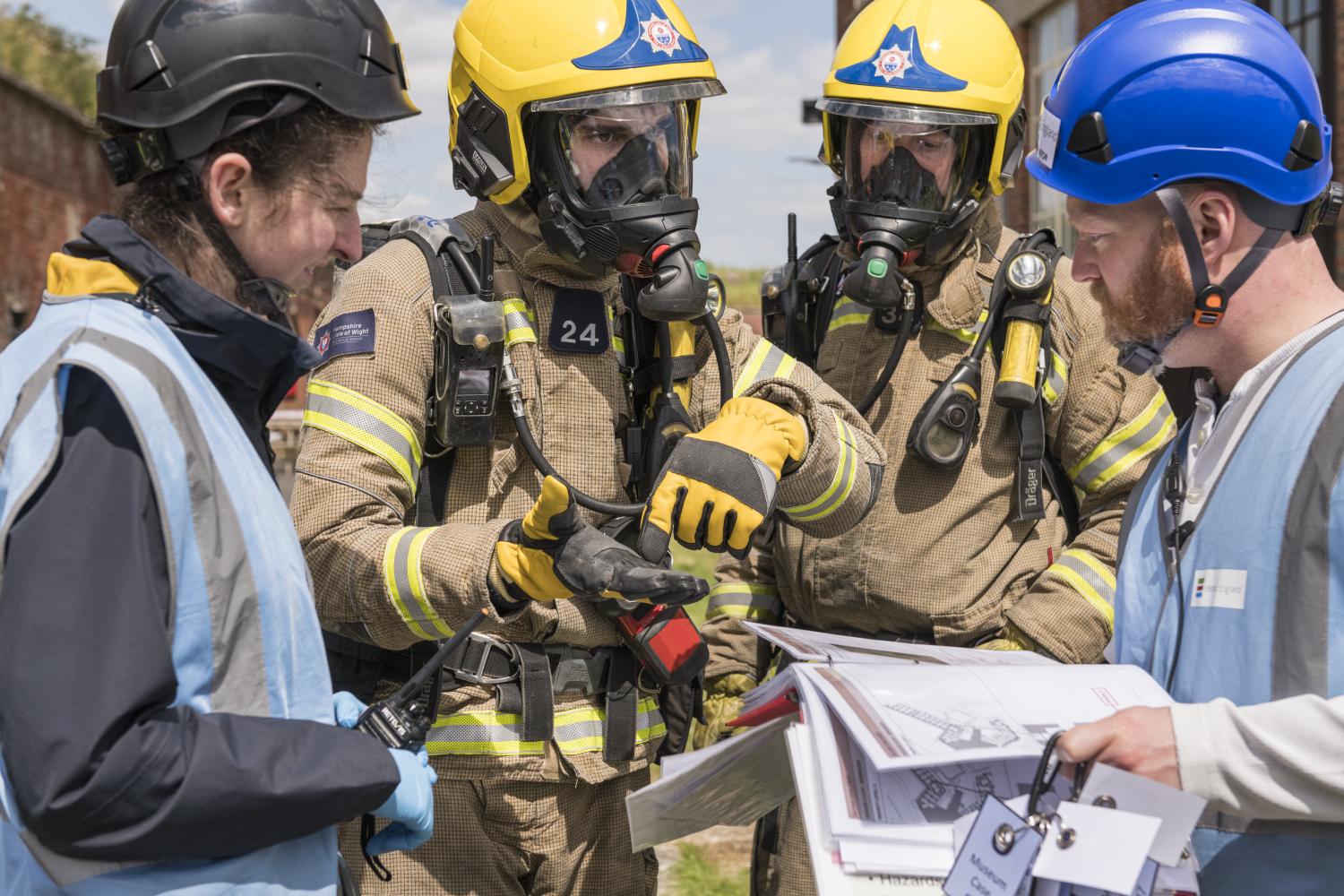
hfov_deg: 36.2
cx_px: 672
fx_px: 2053
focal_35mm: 55
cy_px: 448
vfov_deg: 24.6
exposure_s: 1/5000
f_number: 5.6
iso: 400
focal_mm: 55
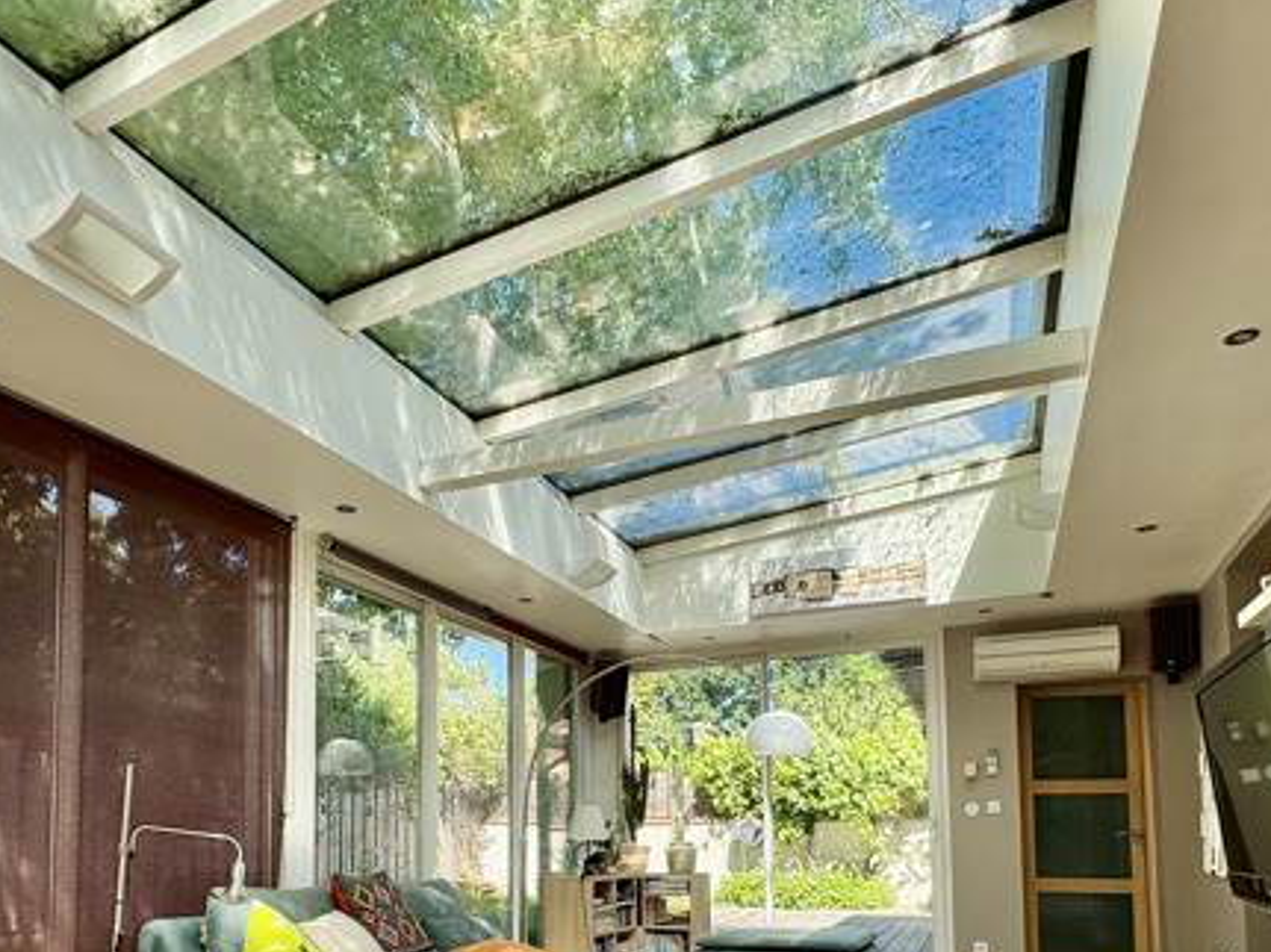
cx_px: 578
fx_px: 954
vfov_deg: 49.4
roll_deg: +1.2
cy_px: 784
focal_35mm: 26
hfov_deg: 67.2
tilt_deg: +3.9
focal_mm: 2.22
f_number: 2.2
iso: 64
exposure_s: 1/533
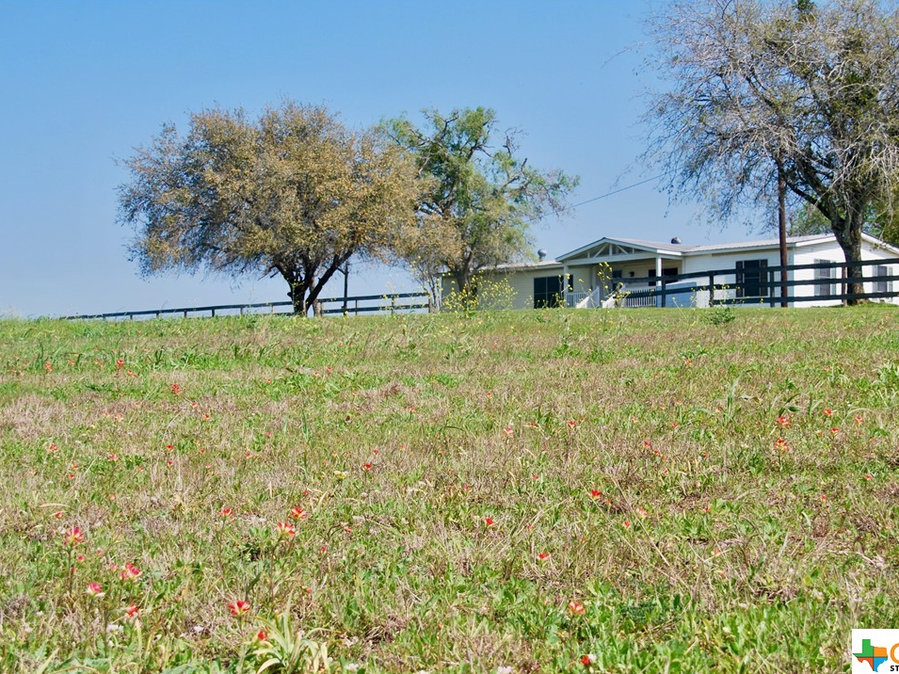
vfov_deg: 20.4
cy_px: 336
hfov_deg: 27.0
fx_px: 1870
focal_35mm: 72
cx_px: 483
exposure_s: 1/250
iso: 100
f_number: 8
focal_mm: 44
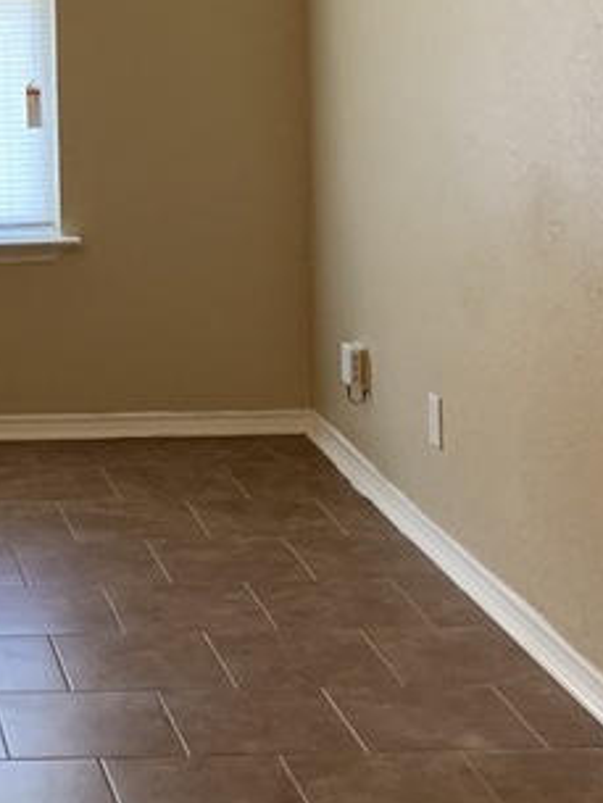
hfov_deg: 14.8
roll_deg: +2.4
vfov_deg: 21.1
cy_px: 171
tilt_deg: -6.3
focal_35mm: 92
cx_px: -345
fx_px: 2135
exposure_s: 1/60
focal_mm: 4.25
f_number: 1.8
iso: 200
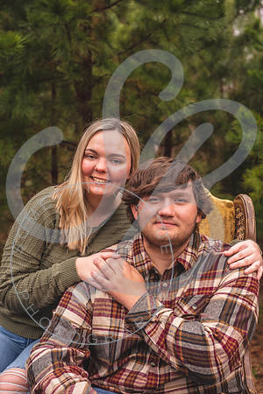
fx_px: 723
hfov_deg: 20.6
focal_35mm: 66
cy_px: 197
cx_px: 132
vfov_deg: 30.5
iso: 200
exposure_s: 1/160
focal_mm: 66
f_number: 5.6
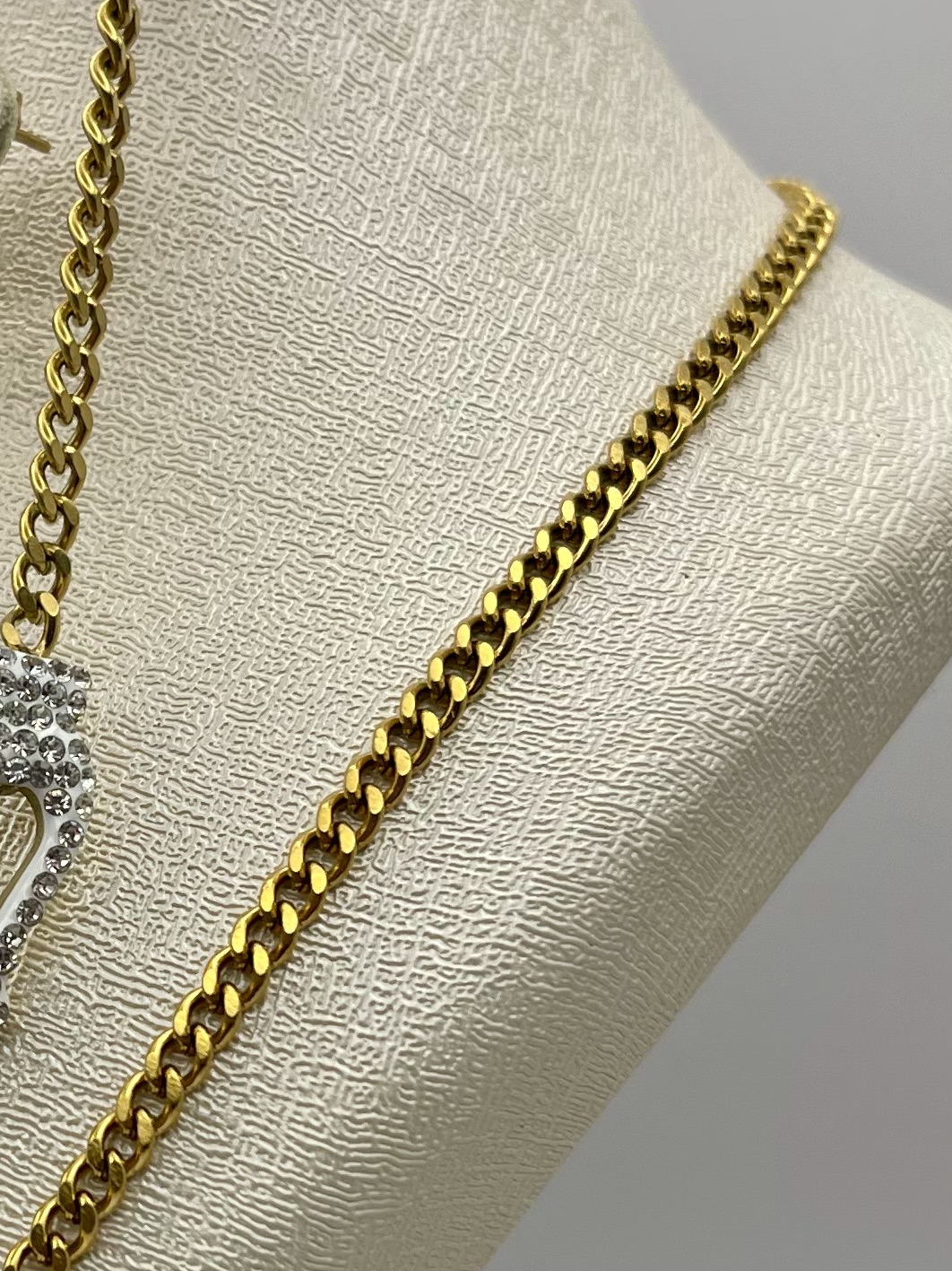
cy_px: 828
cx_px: -36
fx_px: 2715
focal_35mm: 74
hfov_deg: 19.2
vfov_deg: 26.2
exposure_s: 1/329
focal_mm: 5.1
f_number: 1.6
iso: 50
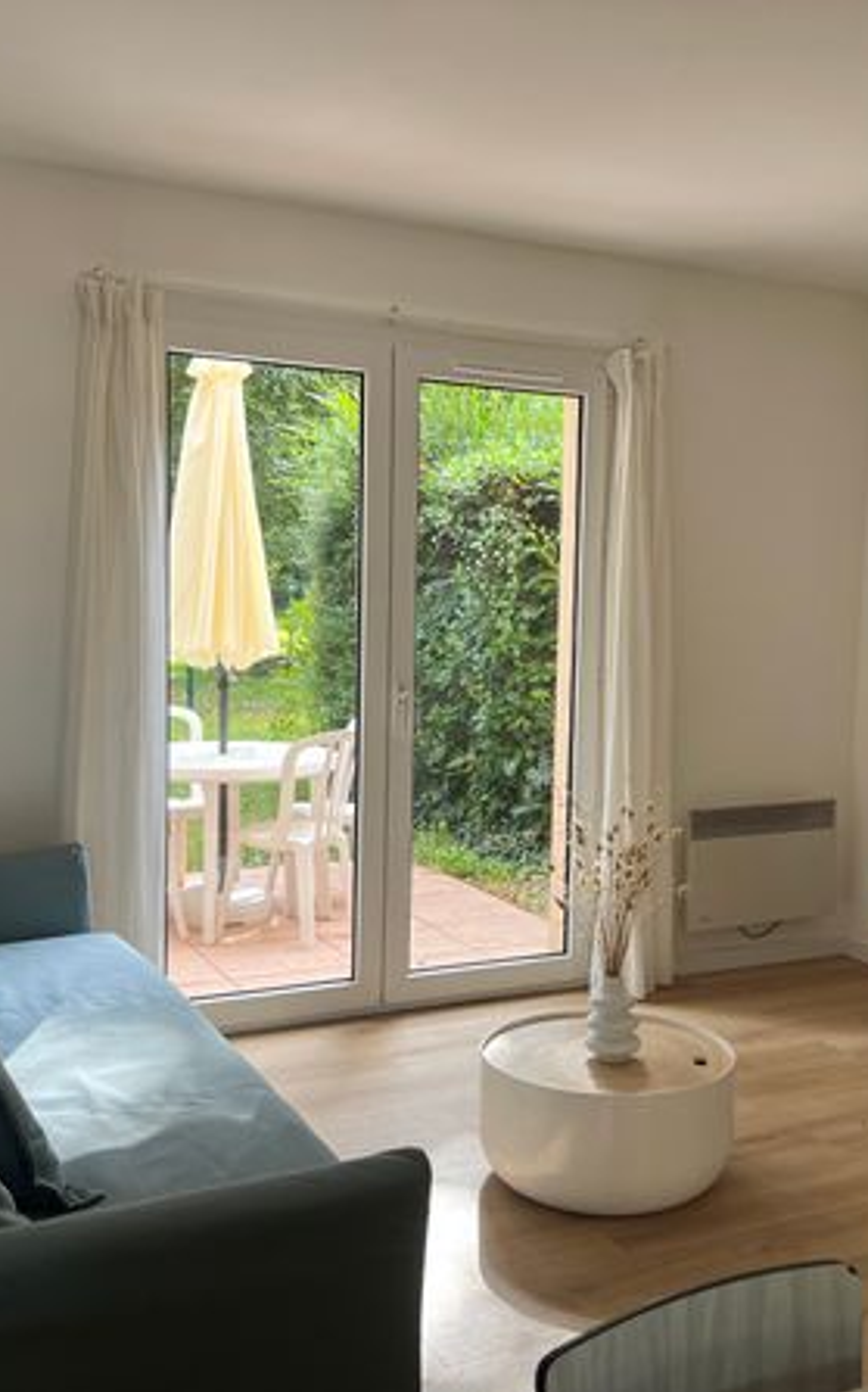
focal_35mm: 37
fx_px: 1402
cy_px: 694
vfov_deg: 52.8
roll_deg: -1.3
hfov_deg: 34.2
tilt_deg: -5.1
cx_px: 551
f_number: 1.5
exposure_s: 1/172
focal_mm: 5.7
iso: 40
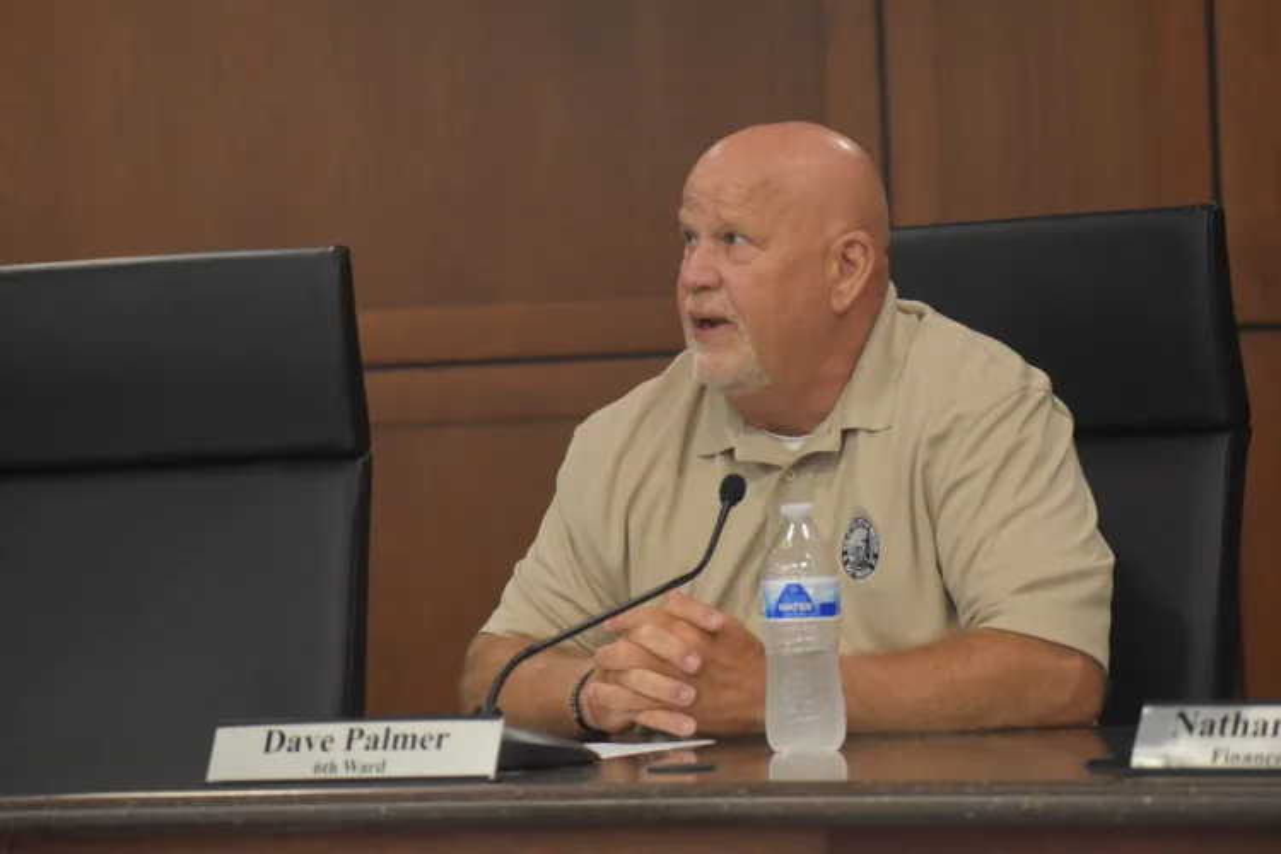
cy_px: 427
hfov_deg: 13.7
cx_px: 640
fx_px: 5337
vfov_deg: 9.1
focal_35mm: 150
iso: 4500
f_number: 4.8
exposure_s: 1/250
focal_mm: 100
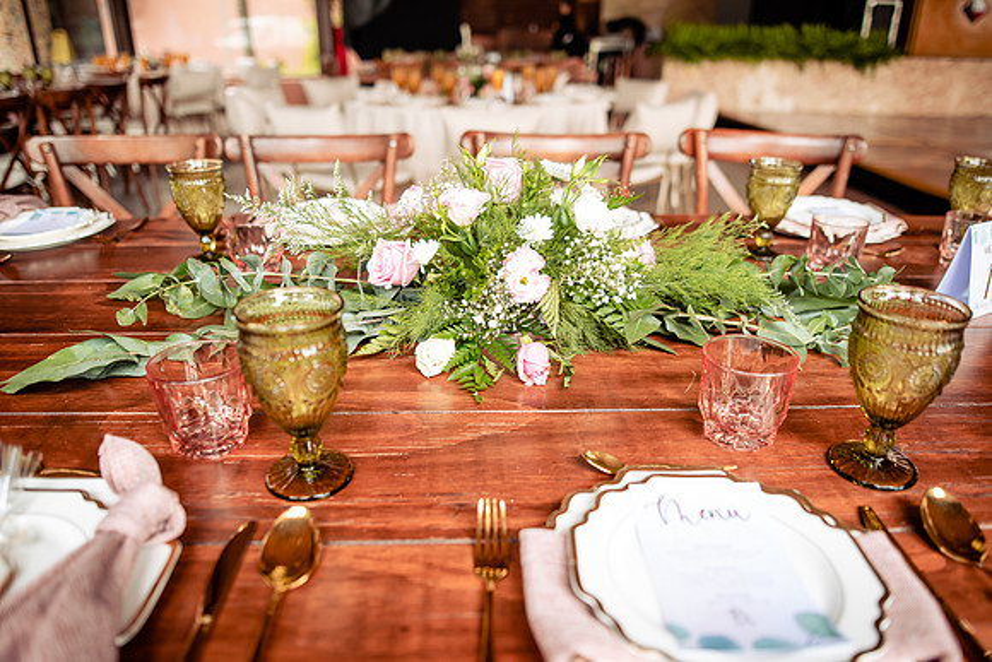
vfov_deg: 52.3
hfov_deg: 72.6
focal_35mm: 24
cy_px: 331
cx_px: 496
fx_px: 675
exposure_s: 1/200
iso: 400
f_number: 2.2
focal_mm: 24
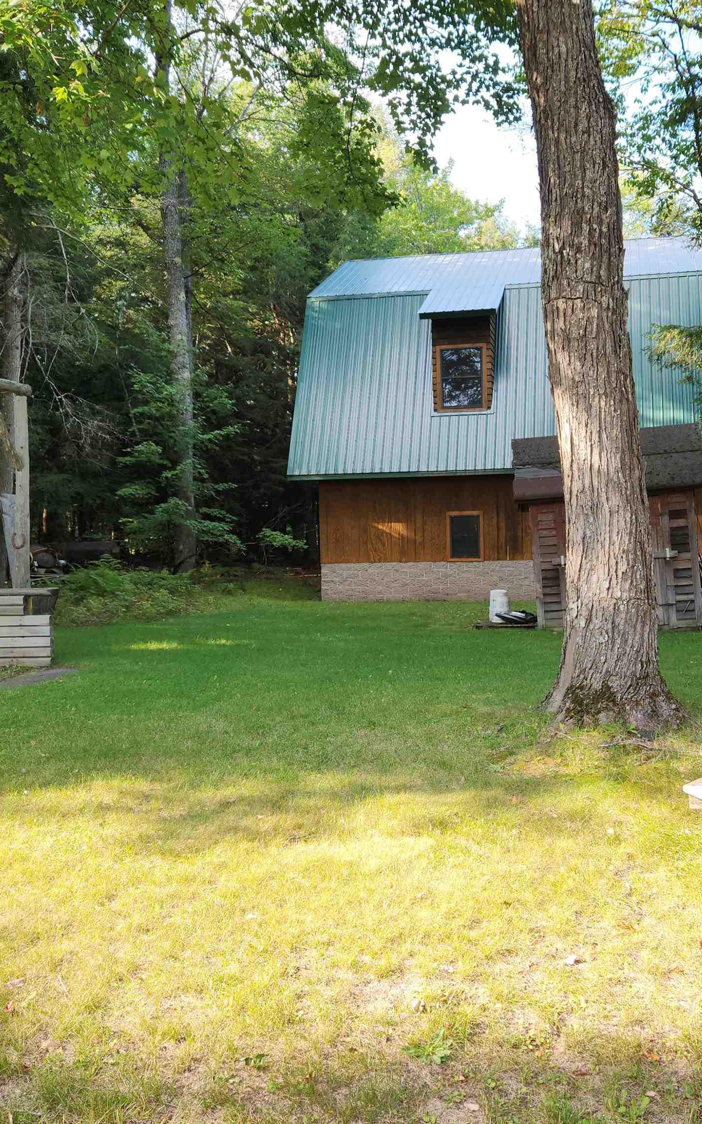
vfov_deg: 58.2
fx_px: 1011
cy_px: 563
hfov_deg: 38.1
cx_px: 430
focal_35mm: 33
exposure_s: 1/172
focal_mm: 5.4
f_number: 1.8
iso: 20
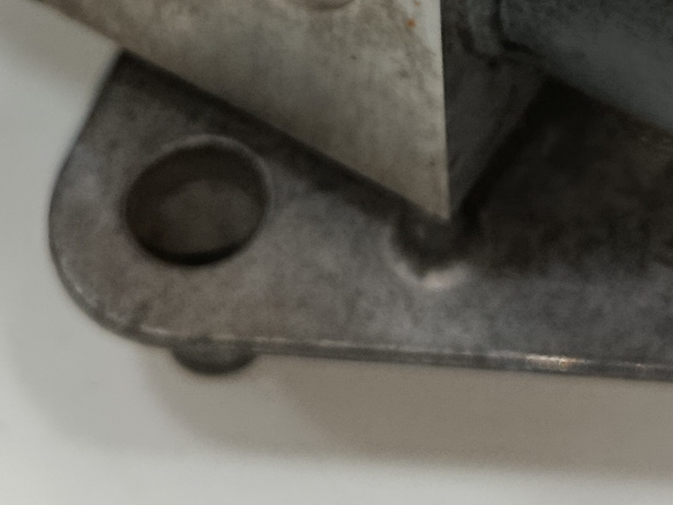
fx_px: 2372
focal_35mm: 122
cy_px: -343
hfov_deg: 16.0
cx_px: 546
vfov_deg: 11.4
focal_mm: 5.24
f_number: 1.7
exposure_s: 1/100
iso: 798
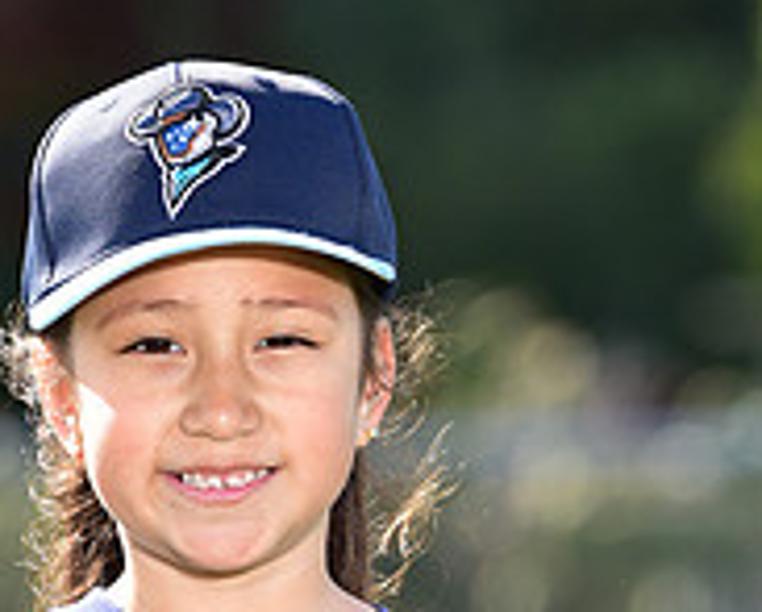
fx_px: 13417
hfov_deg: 3.3
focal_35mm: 594
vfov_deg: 2.6
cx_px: 227
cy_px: 787
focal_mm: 200
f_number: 5
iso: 80
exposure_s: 1/160
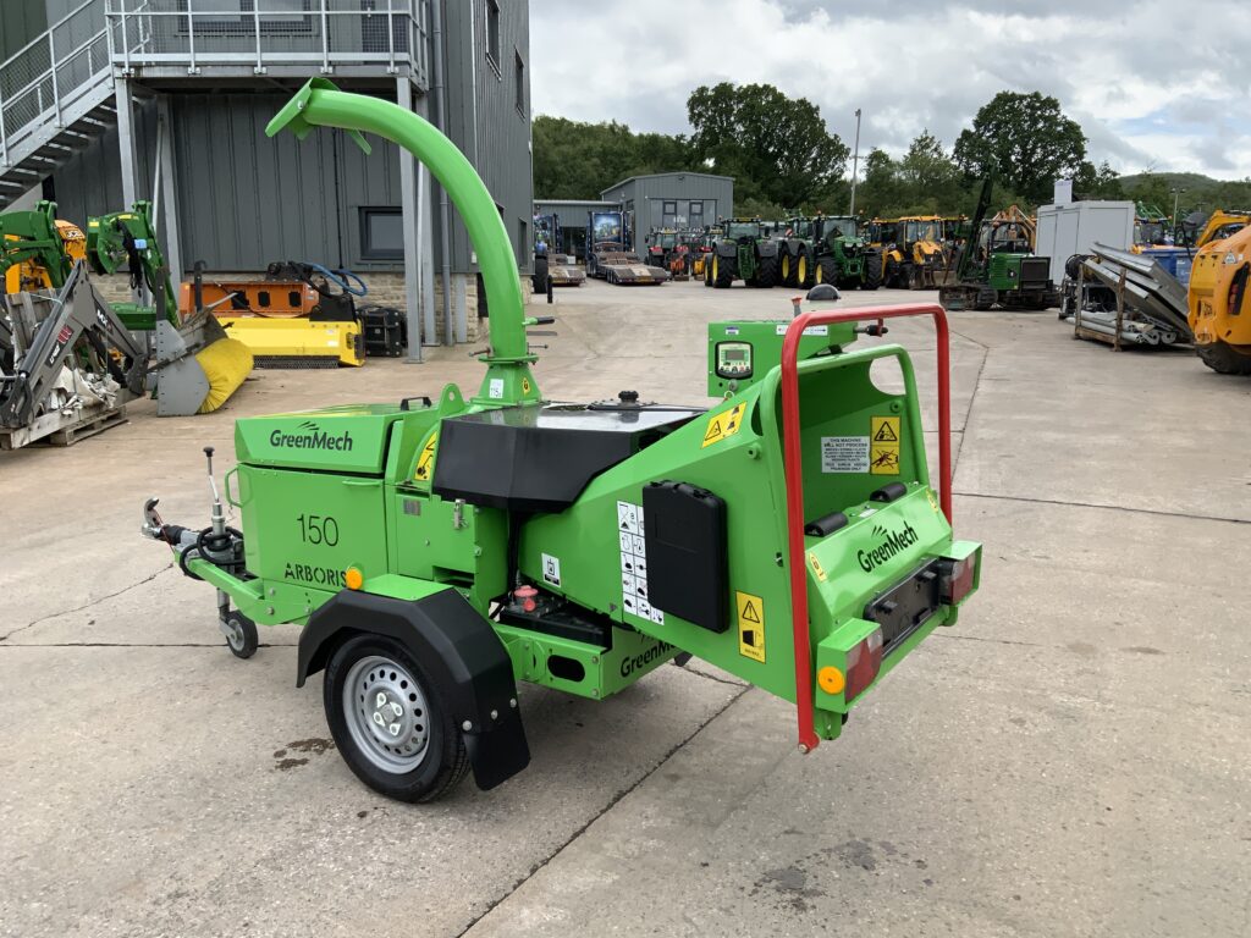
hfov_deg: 61.7
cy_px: 469
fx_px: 1048
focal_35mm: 29
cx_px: 626
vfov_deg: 48.2
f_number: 1.8
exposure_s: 1/855
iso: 16
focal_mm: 3
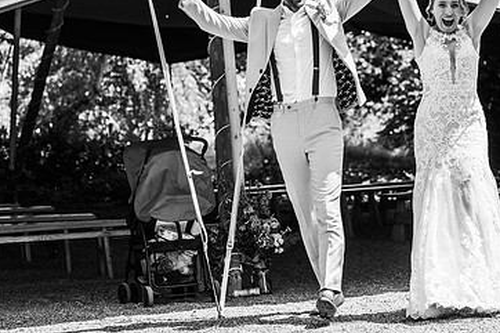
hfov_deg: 15.0
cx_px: 385
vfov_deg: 10.1
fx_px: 1888
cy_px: 82
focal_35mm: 136
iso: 100
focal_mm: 85
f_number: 4
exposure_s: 1/500
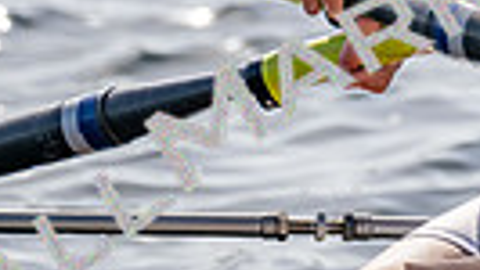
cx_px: 650
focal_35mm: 311
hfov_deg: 6.9
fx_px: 3961
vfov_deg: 3.9
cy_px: -182
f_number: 2.8
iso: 64
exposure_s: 1/2500
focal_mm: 68
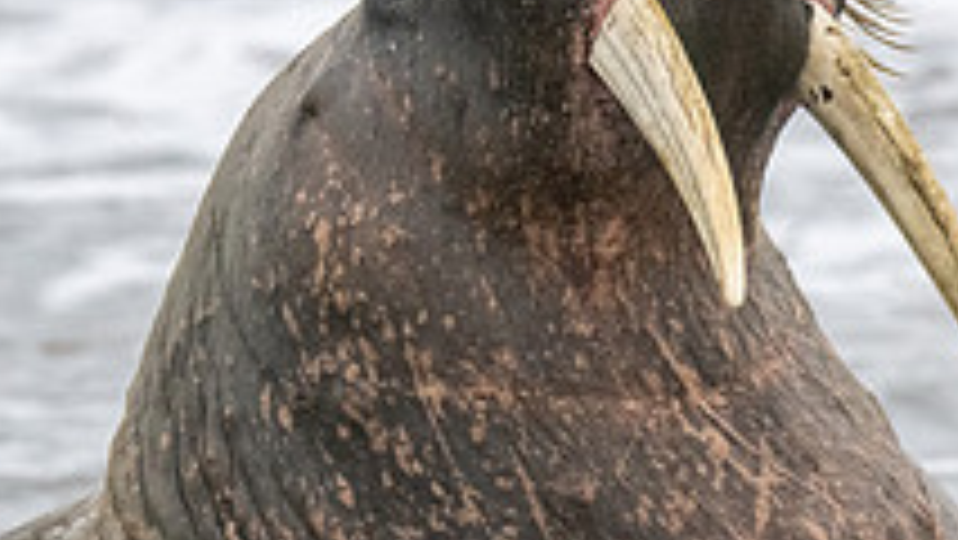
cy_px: 504
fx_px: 29579
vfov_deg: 1.0
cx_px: 216
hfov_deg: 1.9
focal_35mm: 1164
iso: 3200
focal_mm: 340
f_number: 6
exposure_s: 1/2000
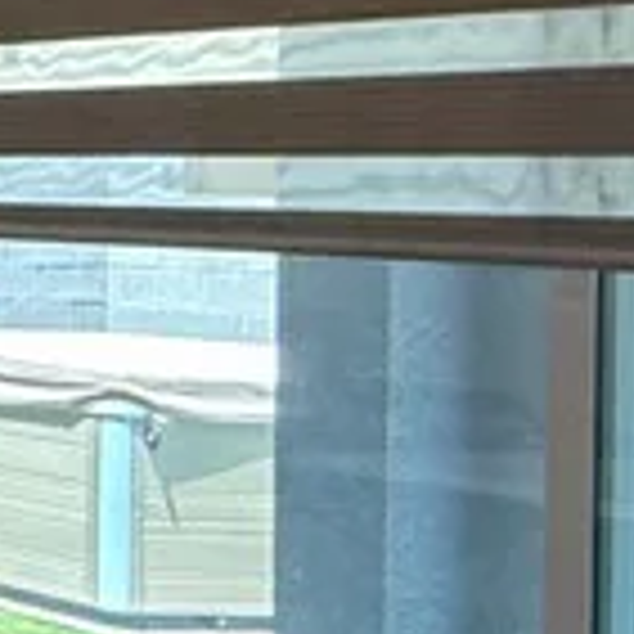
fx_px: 1865
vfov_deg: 19.1
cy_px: 135
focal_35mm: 90
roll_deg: -1.9
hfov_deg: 9.7
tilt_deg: +0.6
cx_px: -1560
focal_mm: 2.22
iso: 320
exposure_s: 1/120
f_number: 2.2
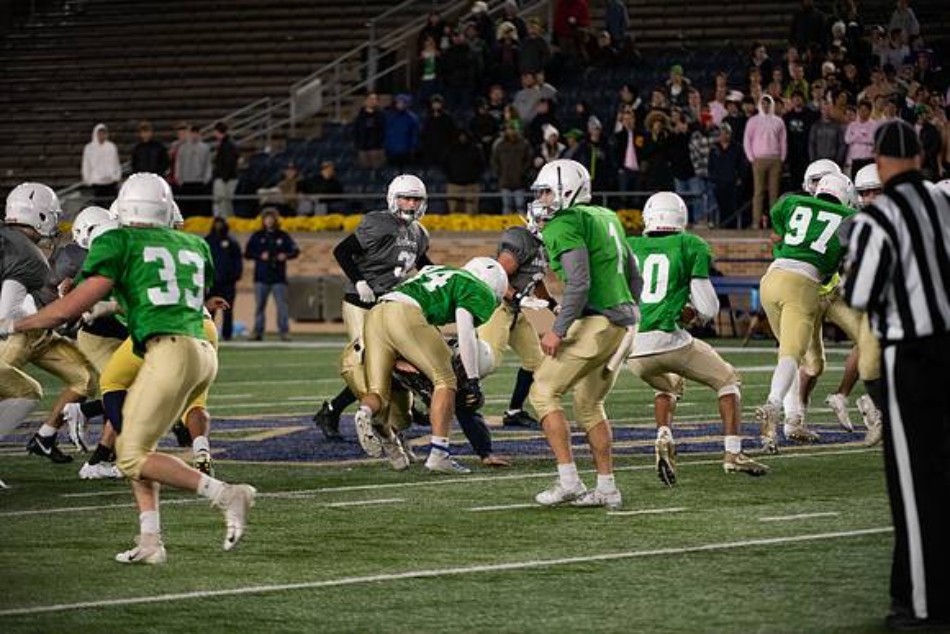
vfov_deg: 6.9
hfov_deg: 10.3
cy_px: 317
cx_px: 475
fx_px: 5279
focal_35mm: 200
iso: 3200
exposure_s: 1/500
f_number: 4
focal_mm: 200
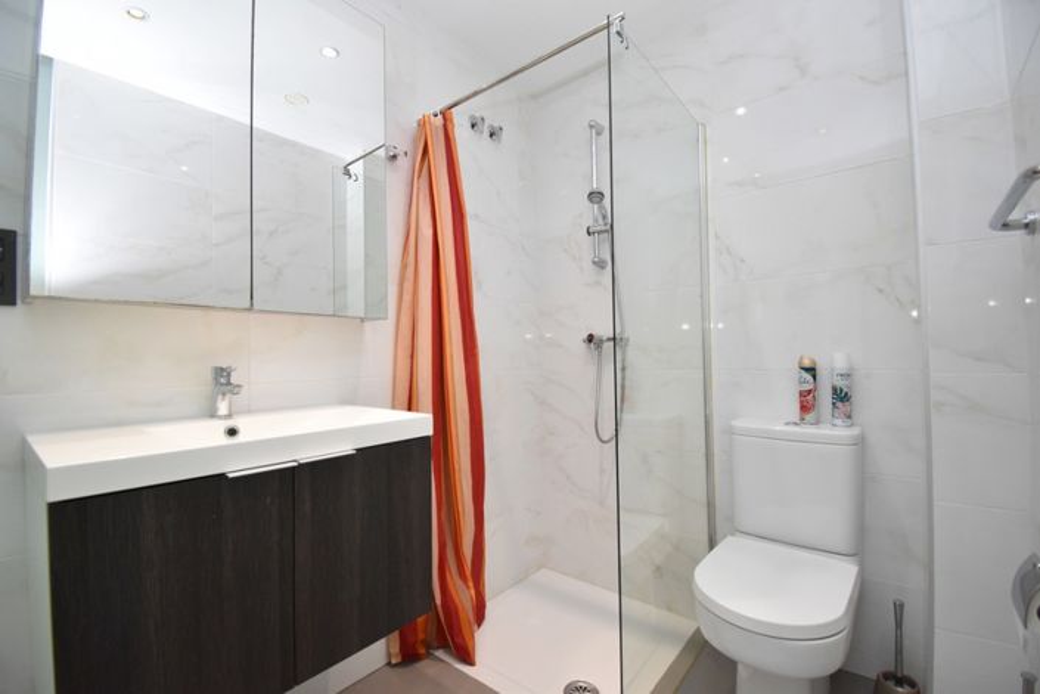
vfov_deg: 77.3
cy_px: 347
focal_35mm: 15
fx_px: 433
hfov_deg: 100.4
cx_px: 520
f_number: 4.5
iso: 1250
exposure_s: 1/125
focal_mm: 10
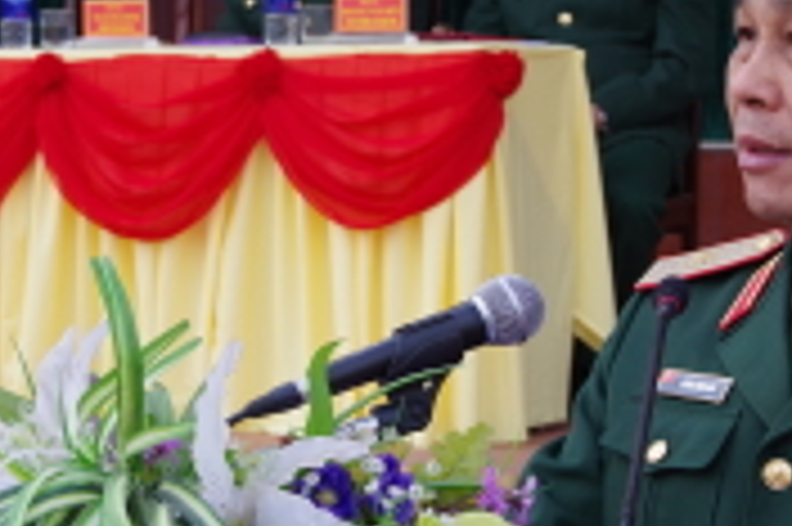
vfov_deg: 7.3
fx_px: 4132
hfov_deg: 10.9
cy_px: 175
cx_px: 148
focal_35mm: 188
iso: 400
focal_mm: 40
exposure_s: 1/200
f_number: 7.1
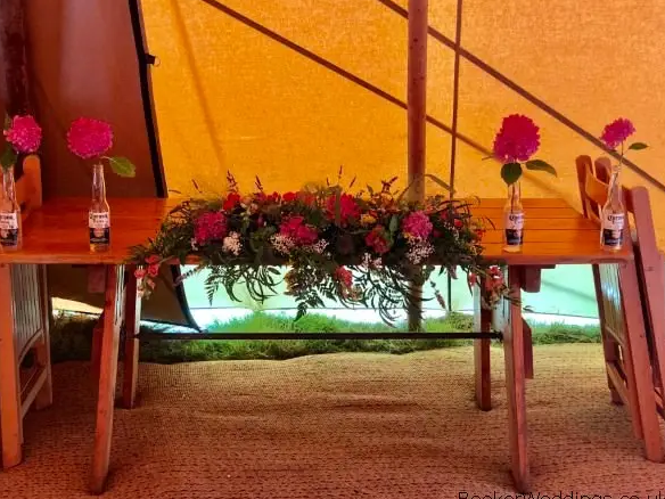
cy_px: 237
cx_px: 309
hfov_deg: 33.8
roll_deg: +3.1
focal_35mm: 57
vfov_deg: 25.7
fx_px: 1095
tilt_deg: -10.5
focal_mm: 6
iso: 125
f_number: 2.4
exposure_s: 1/25
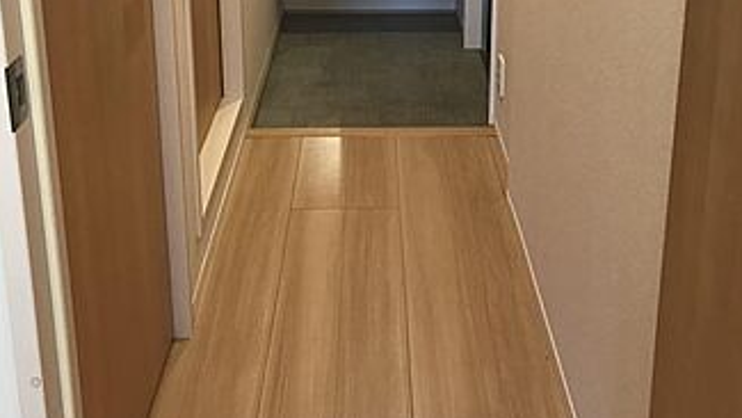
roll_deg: +0.2
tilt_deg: -14.6
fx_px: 886
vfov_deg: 24.9
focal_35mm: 45
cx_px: 372
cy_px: -25
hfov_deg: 45.5
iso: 32
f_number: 1.8
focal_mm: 3.99
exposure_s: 1/23
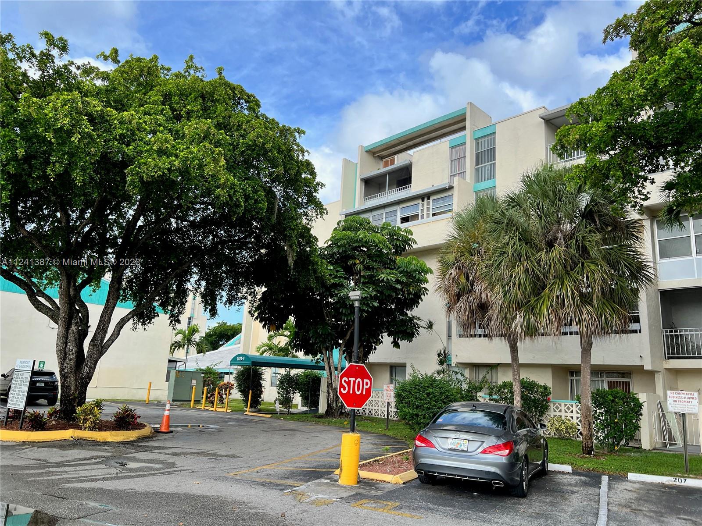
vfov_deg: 53.1
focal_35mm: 26
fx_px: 527
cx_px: 351
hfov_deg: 67.3
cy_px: 263
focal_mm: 5.7
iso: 50
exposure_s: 1/1266
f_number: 1.5
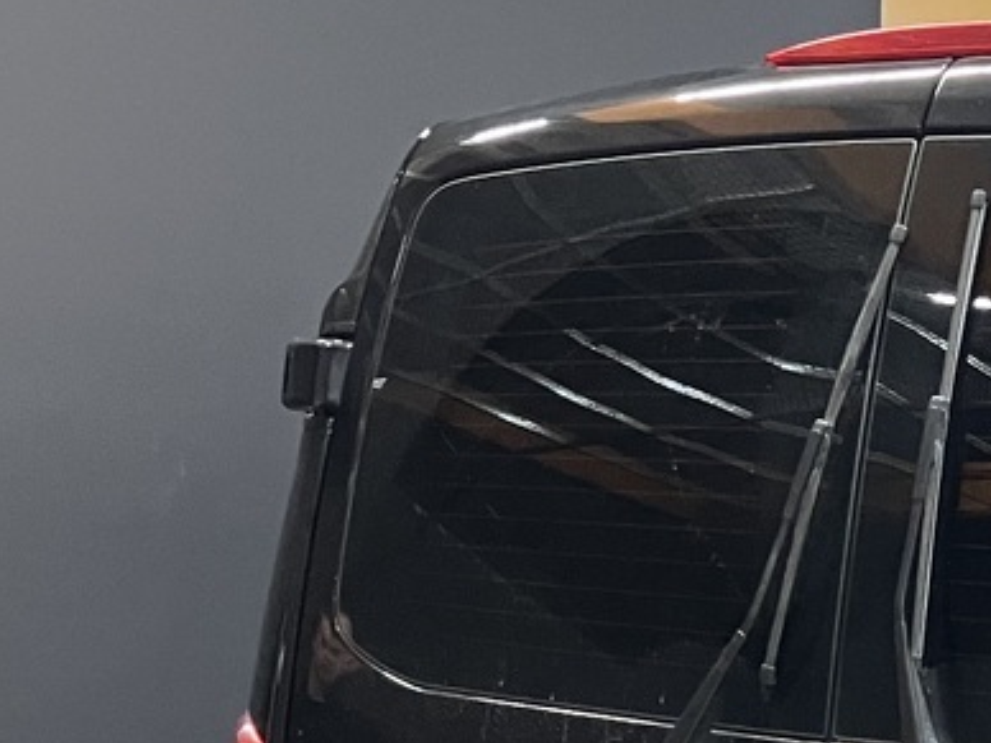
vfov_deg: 13.6
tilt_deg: -8.5
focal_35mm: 104
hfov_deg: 17.0
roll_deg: -2.9
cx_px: 1522
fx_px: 2977
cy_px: 1024
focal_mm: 3.99
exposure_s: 1/50
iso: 125
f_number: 1.8
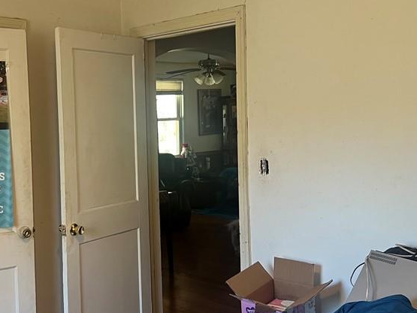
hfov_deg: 39.2
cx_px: 137
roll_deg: +2.4
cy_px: 143
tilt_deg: -3.4
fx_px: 578
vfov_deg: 30.2
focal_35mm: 48
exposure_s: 1/60
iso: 100
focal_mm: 5.7
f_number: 1.5
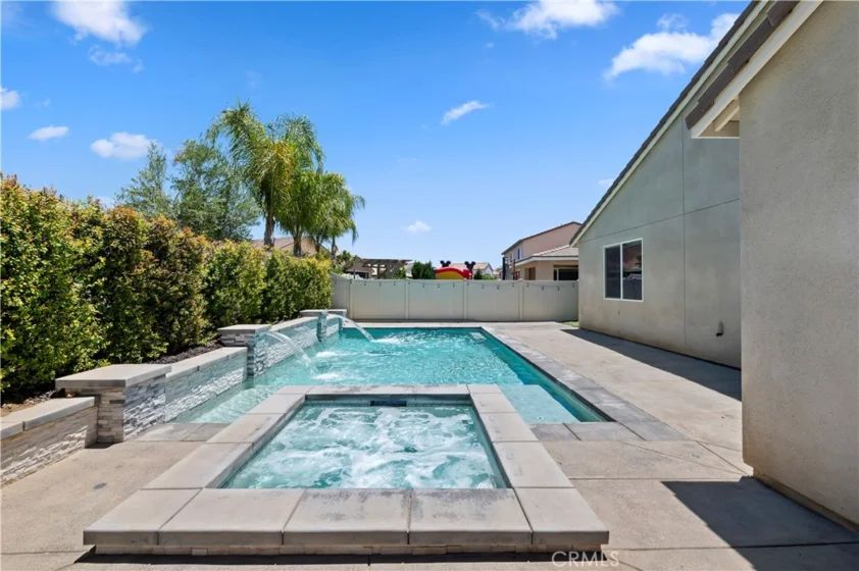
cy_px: 286
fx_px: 334
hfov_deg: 104.3
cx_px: 430
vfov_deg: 81.1
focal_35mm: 14
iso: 100
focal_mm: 14
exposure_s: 1/40
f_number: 22
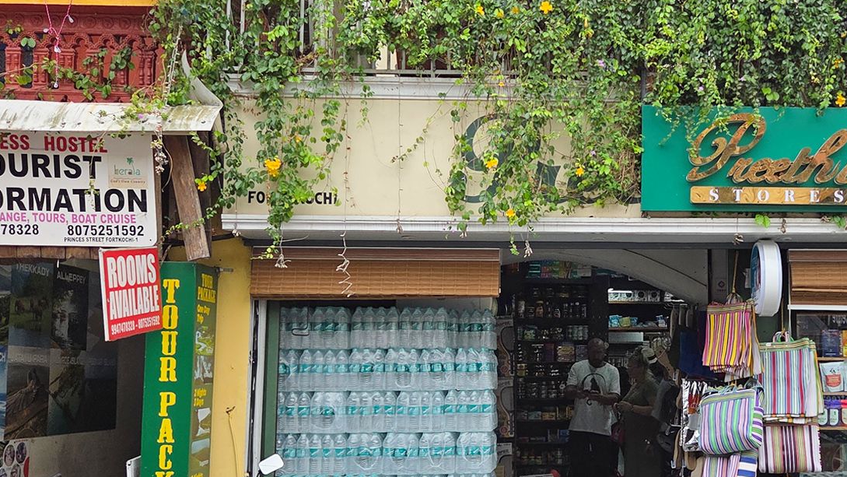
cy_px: 291
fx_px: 1033
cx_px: 640
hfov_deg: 43.1
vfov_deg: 25.9
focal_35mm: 46
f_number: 1.8
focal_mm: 5.4
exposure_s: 1/1601
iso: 80
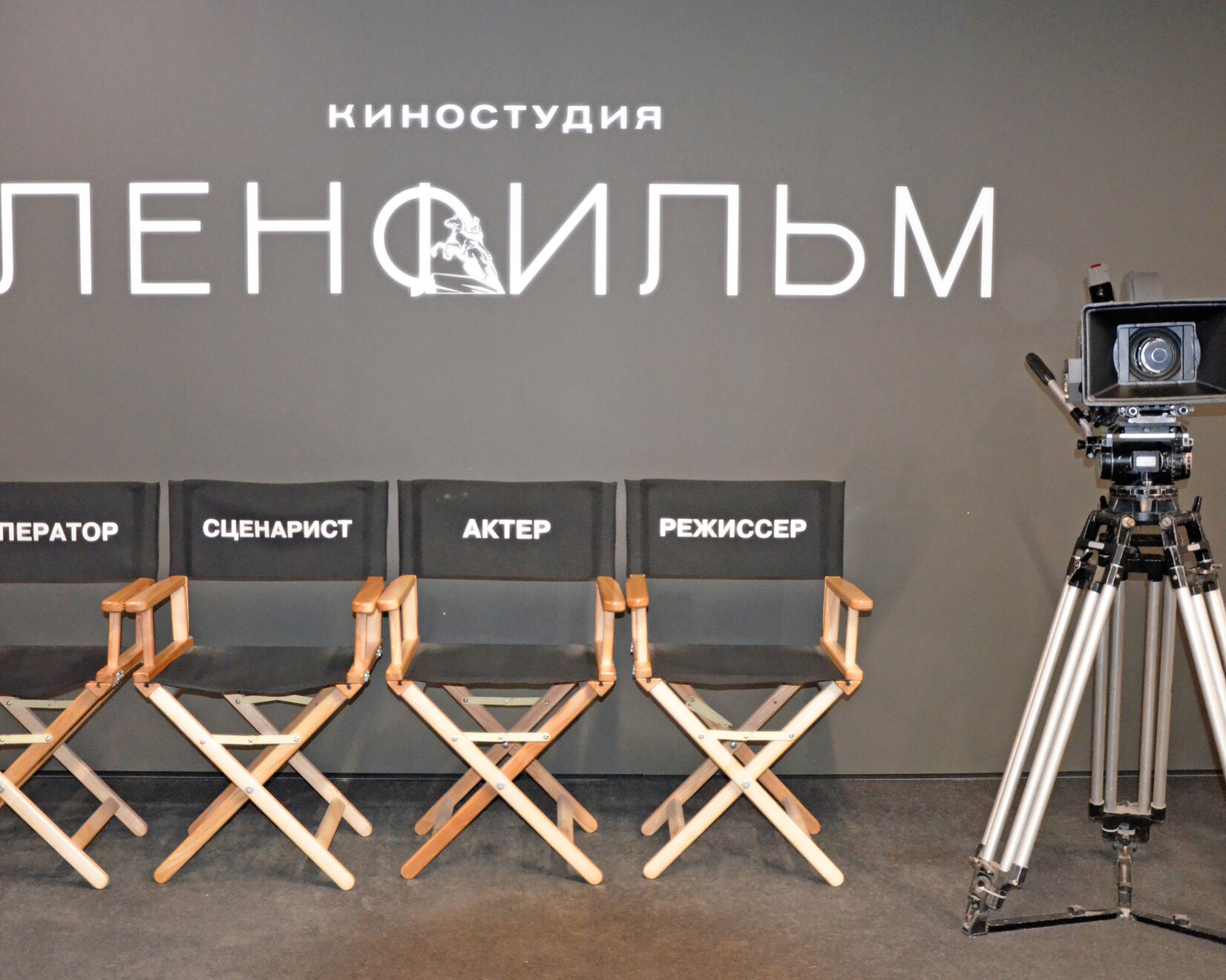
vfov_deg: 40.6
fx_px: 1327
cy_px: 480
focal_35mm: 37
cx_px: 582
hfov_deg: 49.6
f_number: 3.8
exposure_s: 1/60
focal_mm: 21
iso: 3200
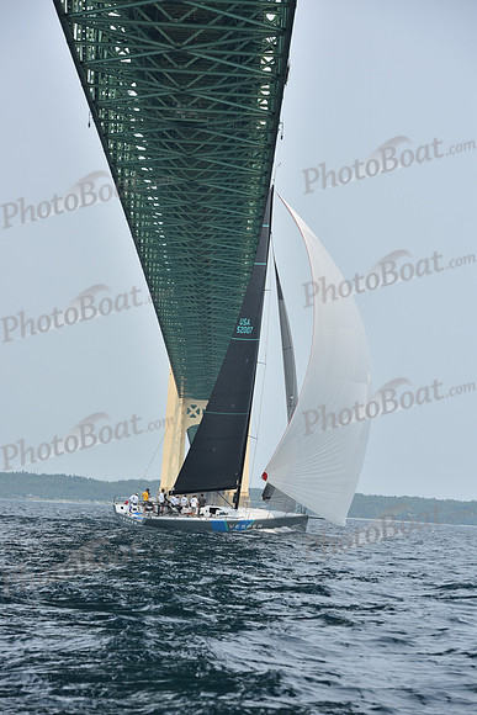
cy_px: 358
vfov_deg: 16.8
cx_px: 238
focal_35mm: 122
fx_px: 2423
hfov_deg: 11.2
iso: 250
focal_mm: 122
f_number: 7.1
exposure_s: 1/1250
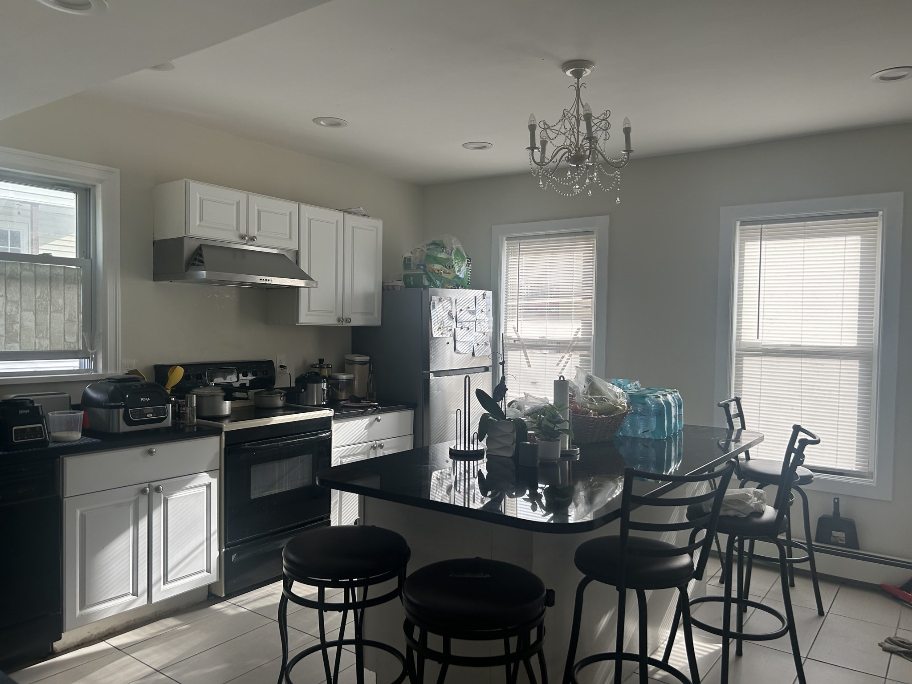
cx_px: 456
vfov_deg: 53.1
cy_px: 342
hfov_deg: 67.3
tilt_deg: -2.5
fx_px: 685
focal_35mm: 26
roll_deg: -0.8
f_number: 1.5
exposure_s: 1/330
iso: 50
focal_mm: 5.7
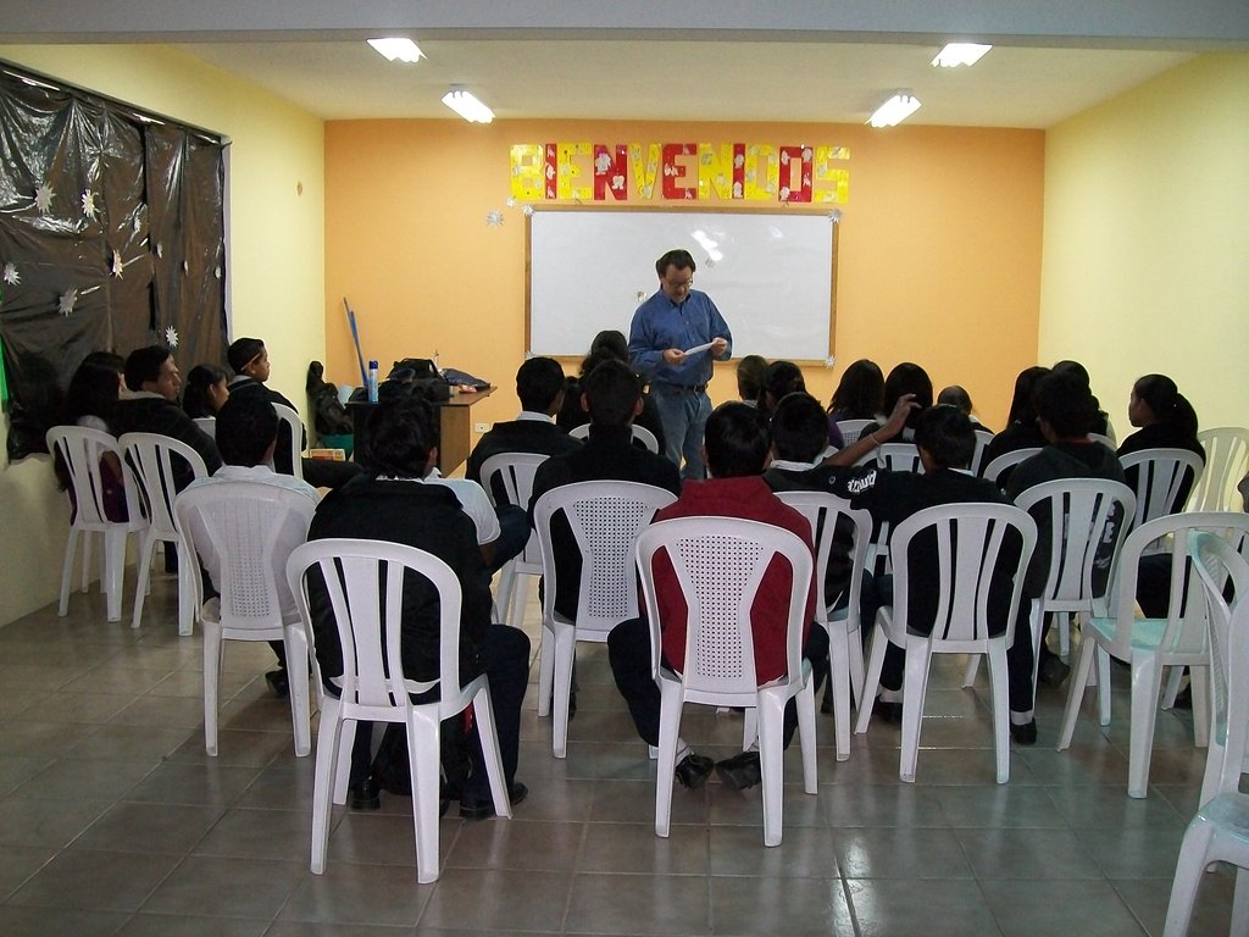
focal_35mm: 36
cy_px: 468
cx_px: 624
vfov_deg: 39.7
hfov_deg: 51.4
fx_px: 1299
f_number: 2.7
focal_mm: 6
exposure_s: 1/30
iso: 240
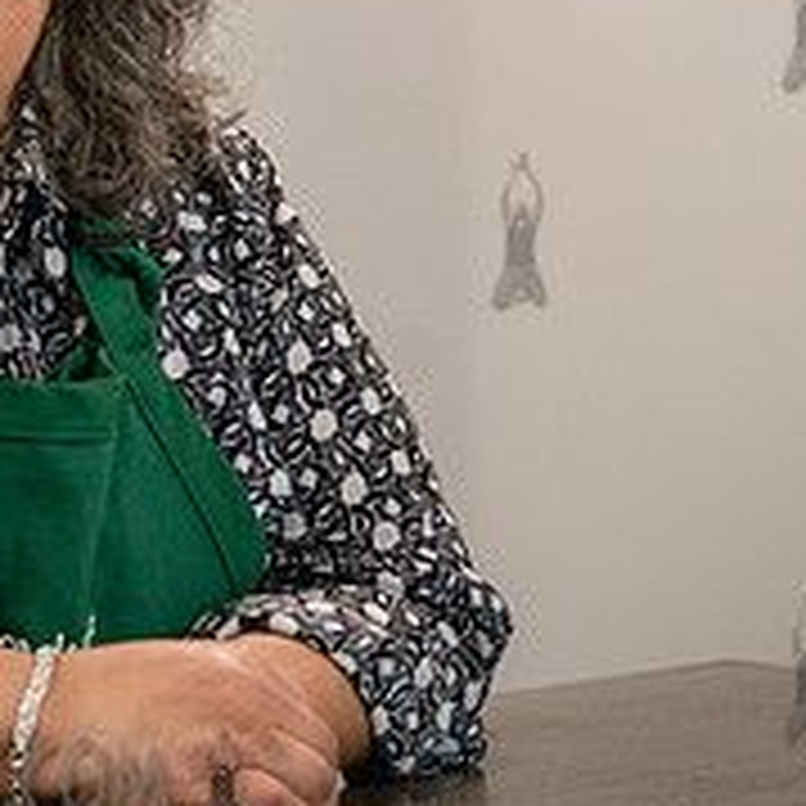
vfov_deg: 7.3
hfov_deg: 7.3
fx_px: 6296
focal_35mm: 239
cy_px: 11
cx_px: -65
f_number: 3.5
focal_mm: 83
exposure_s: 1/160
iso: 2000
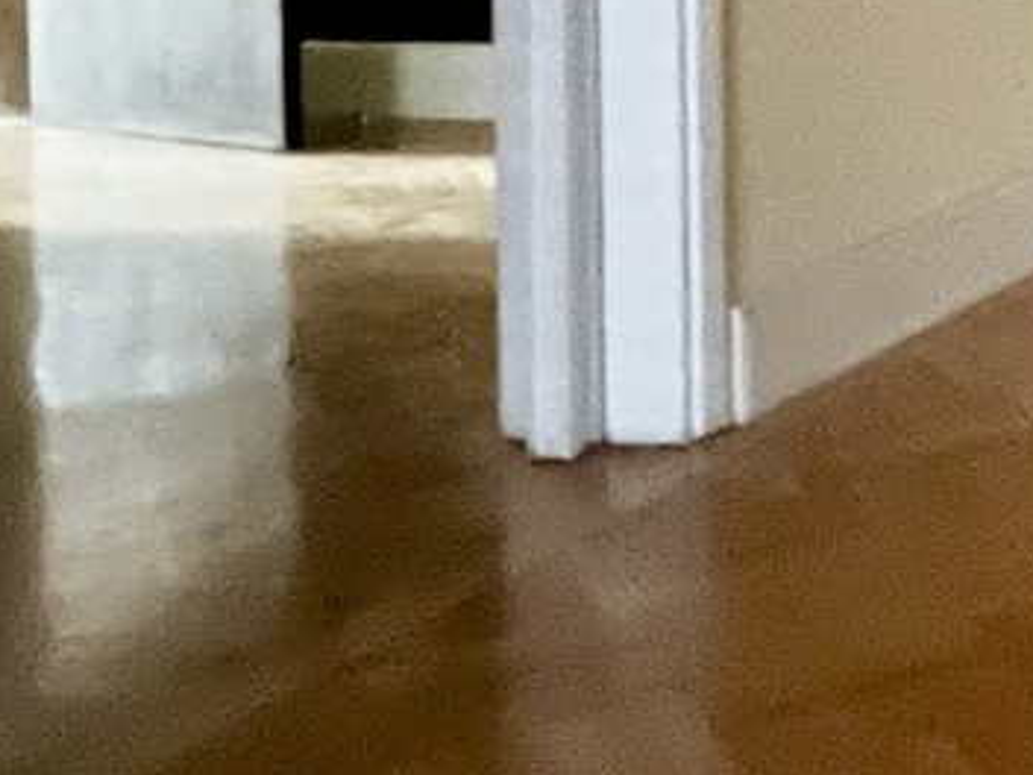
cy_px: -250
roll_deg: -0.7
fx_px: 2119
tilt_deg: -2.6
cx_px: 2104
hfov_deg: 18.0
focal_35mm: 71
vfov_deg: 19.1
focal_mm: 1.57
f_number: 1.8
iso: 1600
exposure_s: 1/8
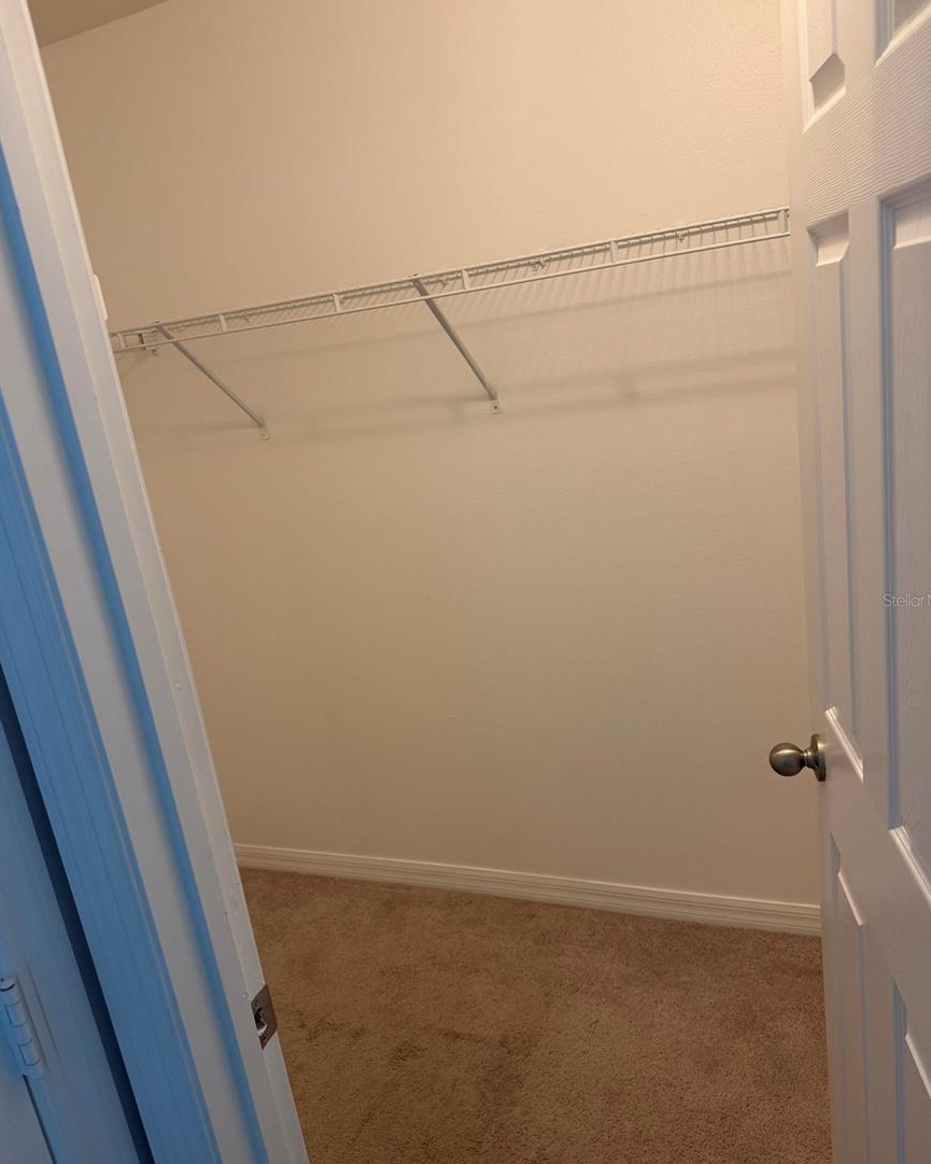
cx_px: 475
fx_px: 895
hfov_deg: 54.9
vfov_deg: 66.0
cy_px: 600
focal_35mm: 26
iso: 125
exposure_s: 1/60
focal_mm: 6.76
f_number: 1.78
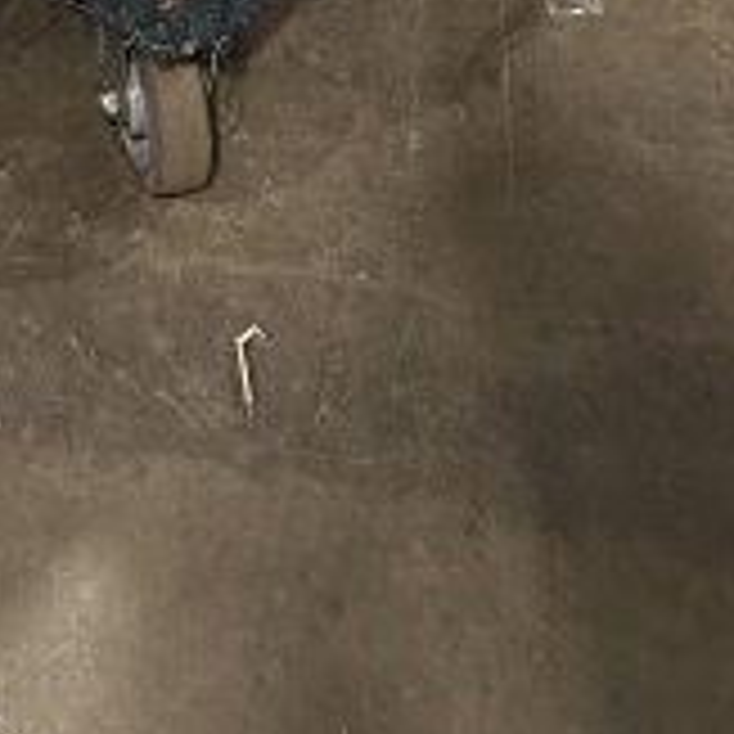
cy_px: -1020
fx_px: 2543
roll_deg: -1.1
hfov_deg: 15.6
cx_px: -221
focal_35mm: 106
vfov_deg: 12.7
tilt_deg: -21.7
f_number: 1.78
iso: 250
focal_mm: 6.86
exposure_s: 1/79
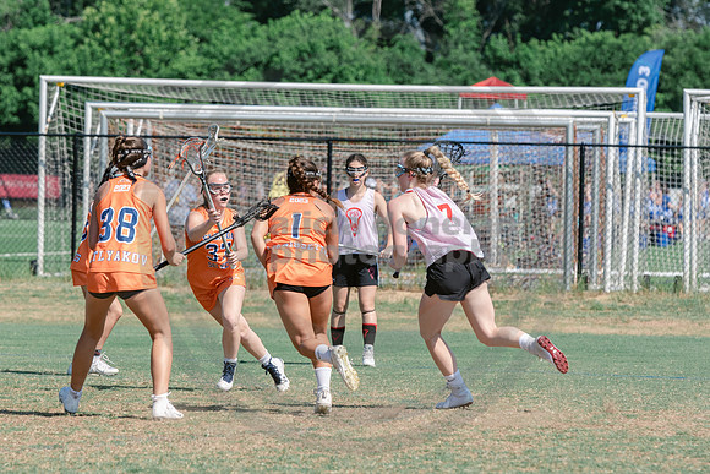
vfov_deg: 4.7
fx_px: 5728
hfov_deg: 7.1
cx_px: 319
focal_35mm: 290
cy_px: 243
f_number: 5.6
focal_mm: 200
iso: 400
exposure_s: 1/2000
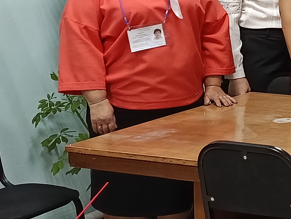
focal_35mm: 112
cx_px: 539
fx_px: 942
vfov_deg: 13.1
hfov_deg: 15.0
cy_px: 5
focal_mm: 5.24
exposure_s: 1/50
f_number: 1.7
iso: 628
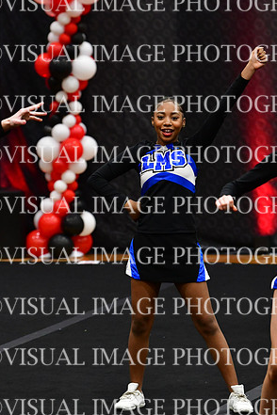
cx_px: 166
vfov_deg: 6.5
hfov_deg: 4.3
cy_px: 180
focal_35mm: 316
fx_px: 3647
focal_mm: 160
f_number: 3.5
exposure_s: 1/500
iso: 4000
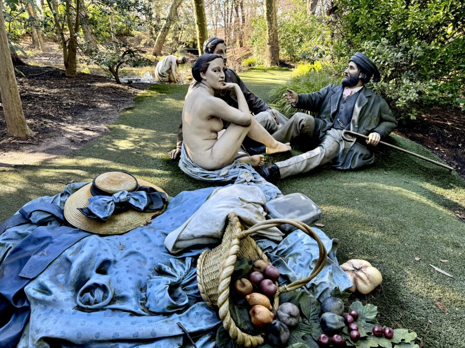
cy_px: 174
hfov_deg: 71.6
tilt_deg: -22.6
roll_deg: -1.8
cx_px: 232
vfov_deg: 56.8
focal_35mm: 24
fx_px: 322
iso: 64
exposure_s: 1/121
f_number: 1.78
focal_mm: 6.86
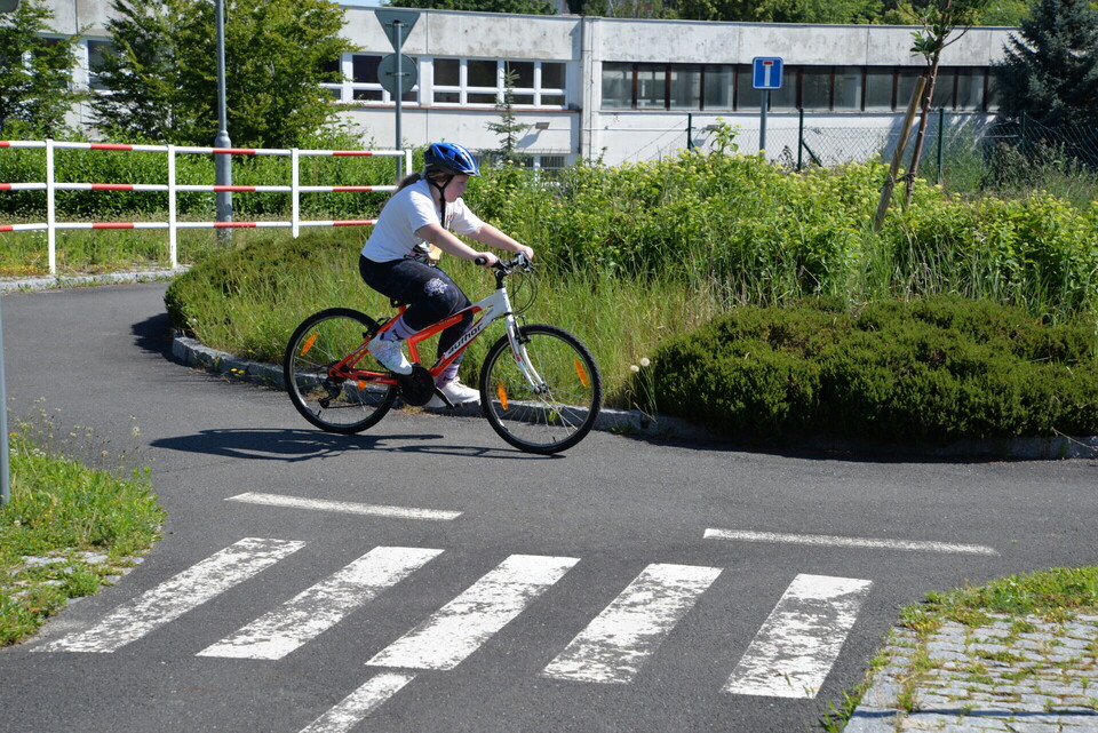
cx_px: 549
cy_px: 366
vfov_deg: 20.0
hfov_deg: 29.6
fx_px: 2075
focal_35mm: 68
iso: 400
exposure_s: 1/400
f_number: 10
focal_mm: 68
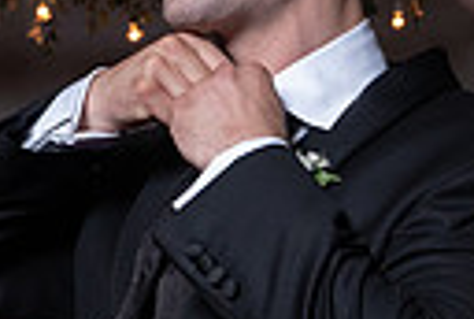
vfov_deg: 8.2
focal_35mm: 167
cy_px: 326
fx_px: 2204
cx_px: 14
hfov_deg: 12.2
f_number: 5.6
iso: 2000
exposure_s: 1/200
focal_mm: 31
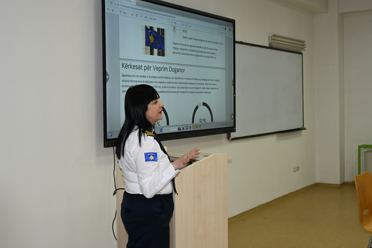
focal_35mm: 46
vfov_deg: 29.2
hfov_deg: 42.7
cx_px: 190
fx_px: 475
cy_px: 115
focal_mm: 28
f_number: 4.5
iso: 400
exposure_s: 1/80
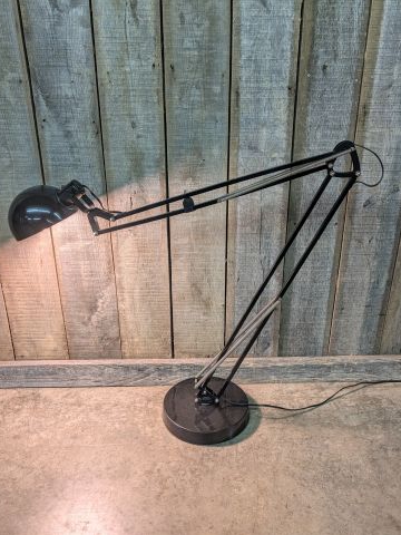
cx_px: 200
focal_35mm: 25
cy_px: 259
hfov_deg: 54.9
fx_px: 386
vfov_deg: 69.4
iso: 34
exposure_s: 1/60
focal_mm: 6.9
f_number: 1.68
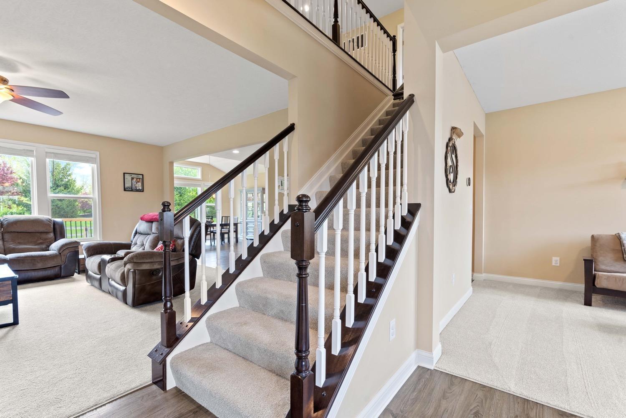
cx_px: 313
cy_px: 209
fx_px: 278
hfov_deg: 96.7
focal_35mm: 16
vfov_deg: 73.7
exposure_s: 1/1.67
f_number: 9
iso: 250
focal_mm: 16
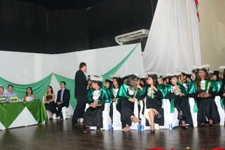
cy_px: 89
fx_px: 256
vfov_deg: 32.6
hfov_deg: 47.0
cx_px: 85
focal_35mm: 41
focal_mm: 20
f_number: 5.6
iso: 3200
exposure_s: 1/80
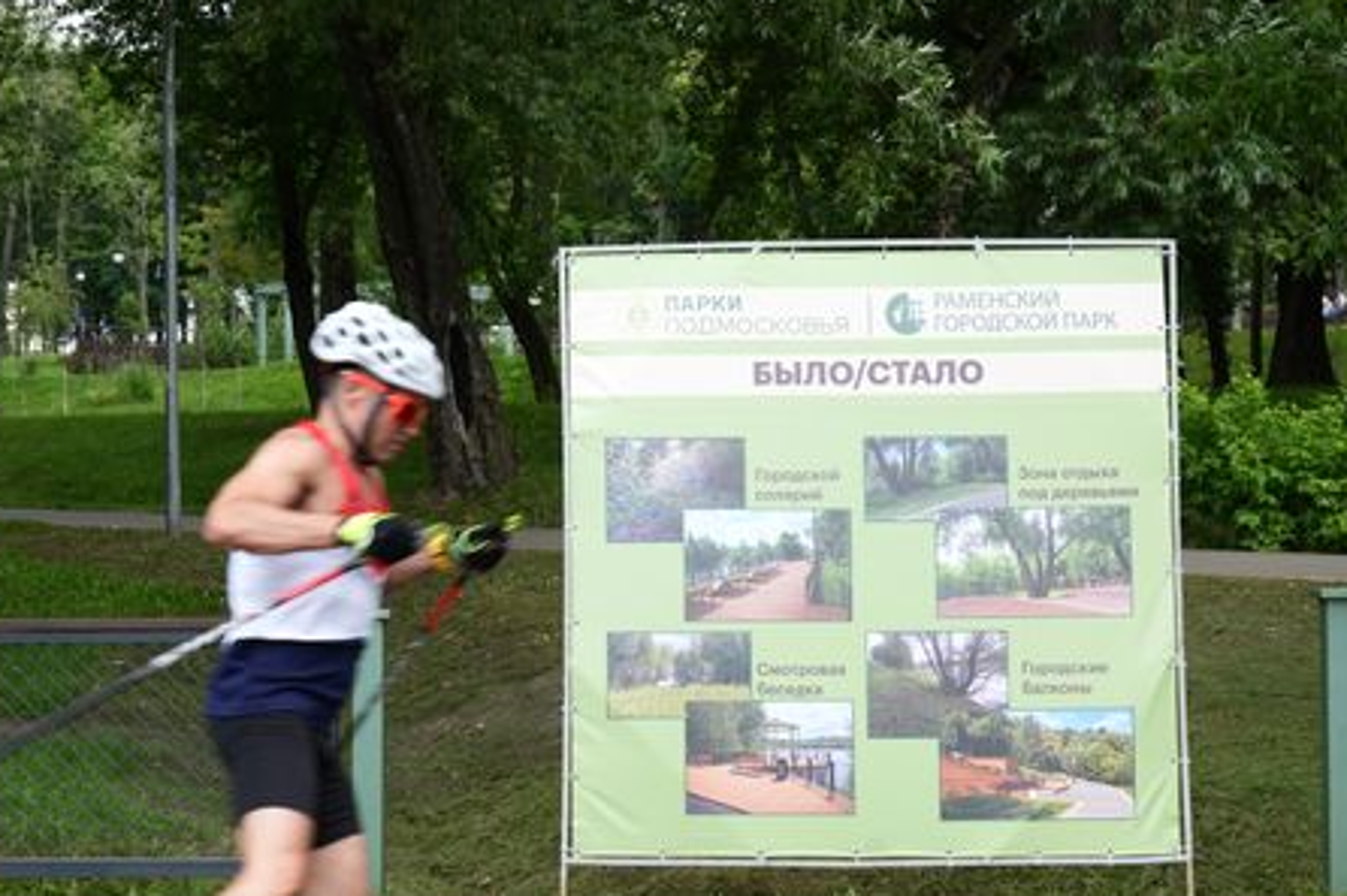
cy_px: 528
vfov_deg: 23.3
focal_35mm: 58
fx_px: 2169
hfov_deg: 34.5
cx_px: 672
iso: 400
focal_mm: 37
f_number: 9
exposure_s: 1/250
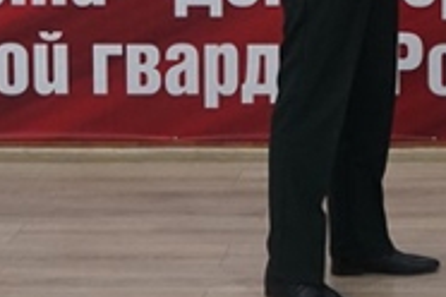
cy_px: -204
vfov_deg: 11.8
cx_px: 487
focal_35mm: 109
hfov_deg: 18.1
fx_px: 1350
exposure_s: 1/160
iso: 1000
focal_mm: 18
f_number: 4
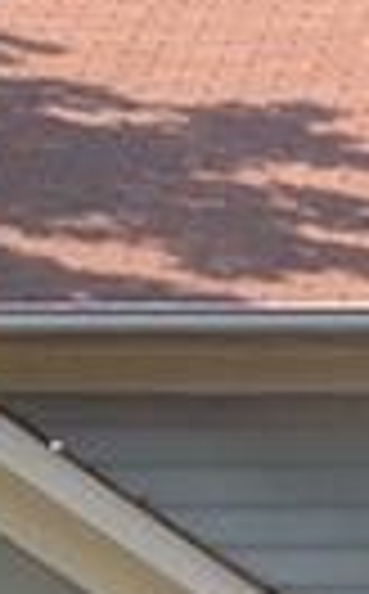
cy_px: 1040
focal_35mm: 288
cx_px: 801
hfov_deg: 4.5
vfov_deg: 7.1
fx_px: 4654
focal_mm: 4.28
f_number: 2.4
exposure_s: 1/387
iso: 50
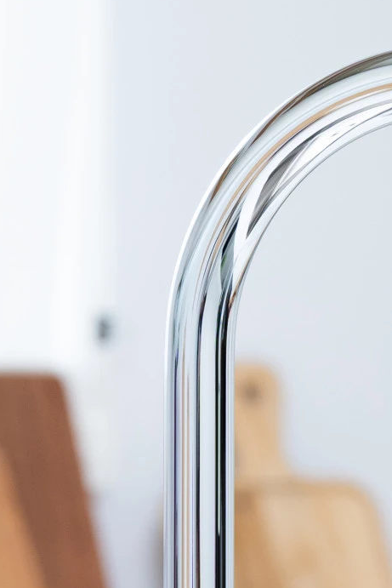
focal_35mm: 250
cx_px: 418
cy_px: 539
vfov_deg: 8.2
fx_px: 4081
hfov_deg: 5.5
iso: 320
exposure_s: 1/200
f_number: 2.8
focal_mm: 60
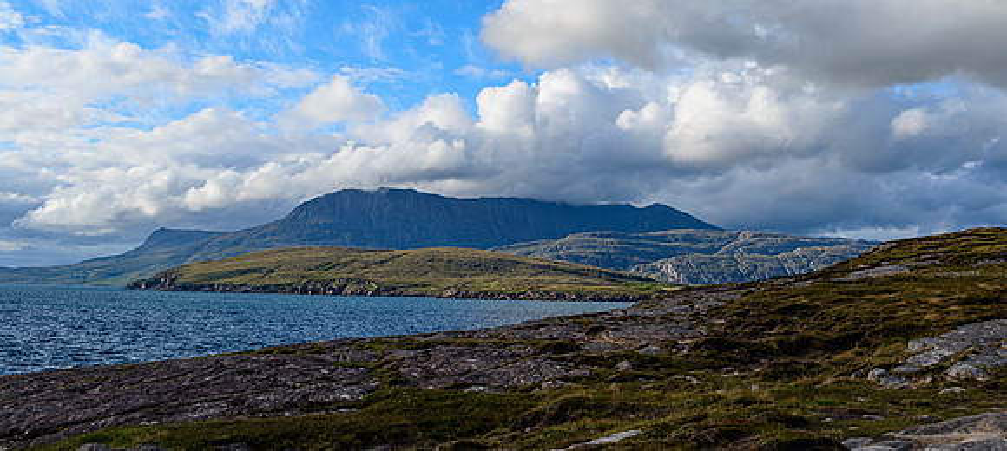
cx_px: 504
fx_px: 895
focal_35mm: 35
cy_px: 153
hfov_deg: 58.7
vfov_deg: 28.1
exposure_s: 1/125
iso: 100
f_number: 8
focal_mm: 32
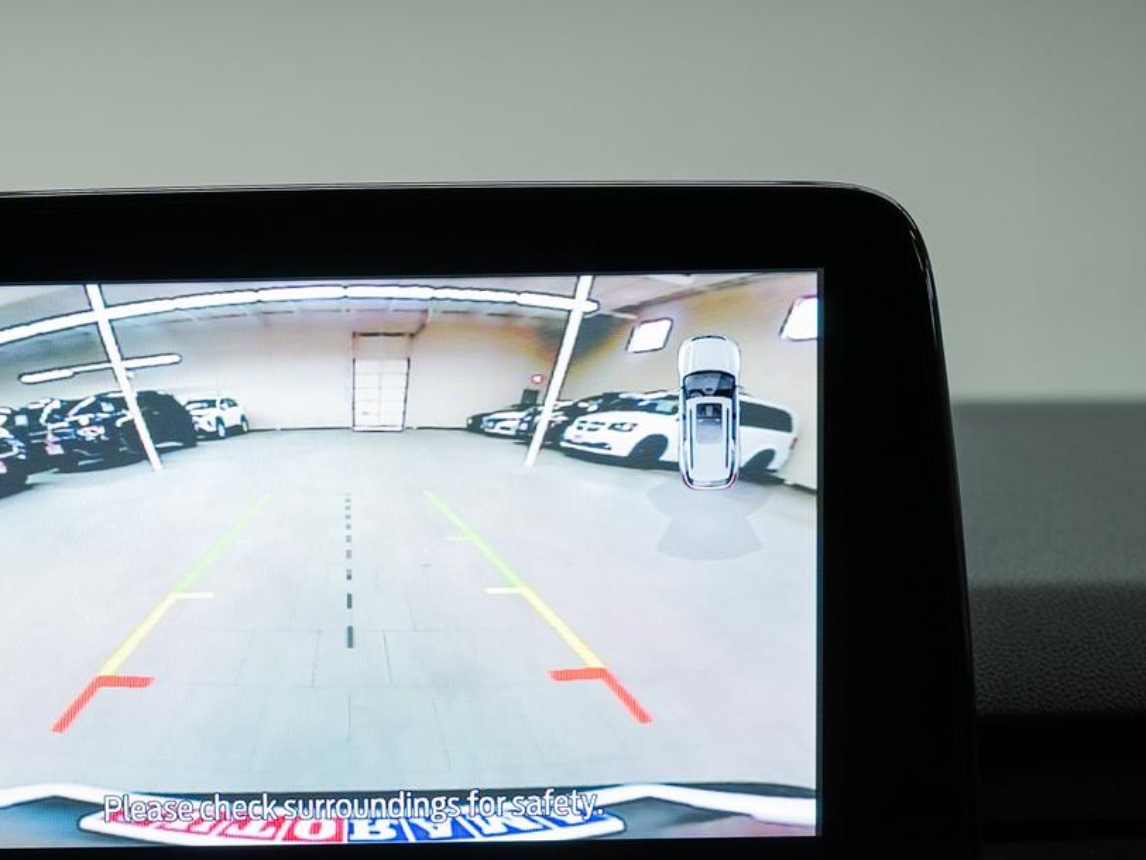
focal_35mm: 52
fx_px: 1722
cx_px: 353
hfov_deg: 36.3
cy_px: 602
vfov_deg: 27.8
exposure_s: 1/30
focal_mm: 30.5
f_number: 5
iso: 250
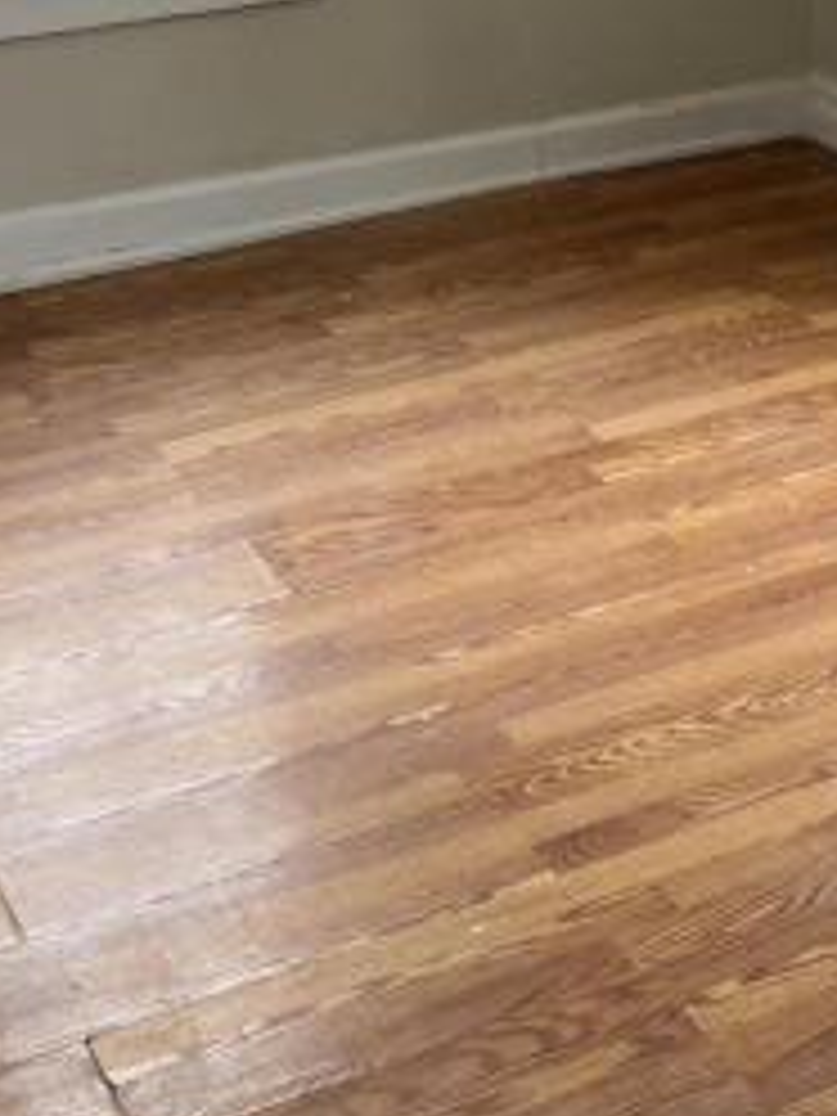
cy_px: 299
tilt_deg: -21.1
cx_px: 576
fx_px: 2257
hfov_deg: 20.9
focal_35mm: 70
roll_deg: +0.4
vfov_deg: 27.4
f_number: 1.5
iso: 80
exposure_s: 1/121
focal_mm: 5.7
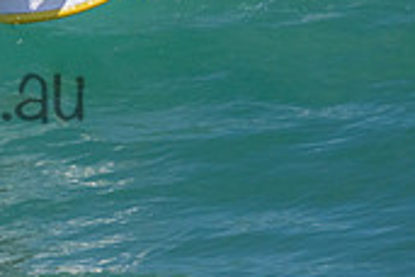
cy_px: 64
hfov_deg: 0.8
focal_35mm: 2717
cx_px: -172
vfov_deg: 0.5
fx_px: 31319
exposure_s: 1/1600
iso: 2000
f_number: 11
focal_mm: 800
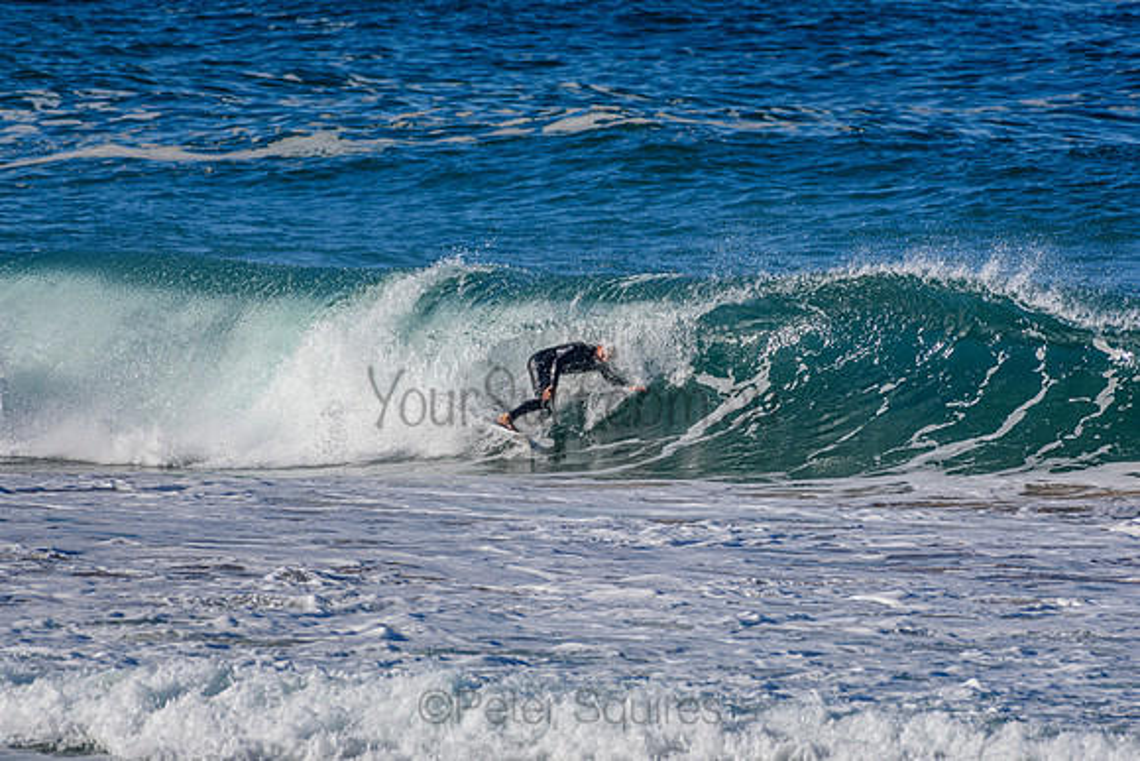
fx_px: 23754
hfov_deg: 2.7
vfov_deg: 1.8
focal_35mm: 750
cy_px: 380
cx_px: 570
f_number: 5.6
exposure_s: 1/2000
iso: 220
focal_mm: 500
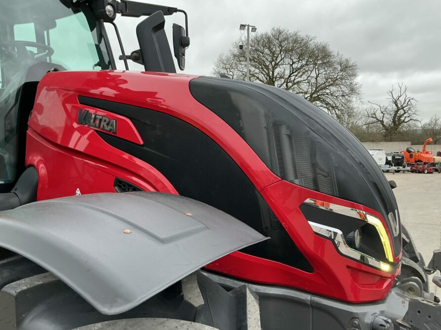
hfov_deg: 56.8
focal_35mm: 32
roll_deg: +1.2
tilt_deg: -8.4
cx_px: 229
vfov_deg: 44.1
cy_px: 185
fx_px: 408
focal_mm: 3
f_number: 1.8
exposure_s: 1/96
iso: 64
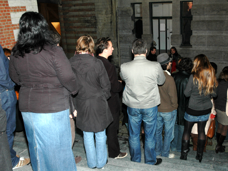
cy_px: 87
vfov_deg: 34.7
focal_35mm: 42
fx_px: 274
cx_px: 131
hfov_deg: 45.1
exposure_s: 1/60
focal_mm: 25
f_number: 5
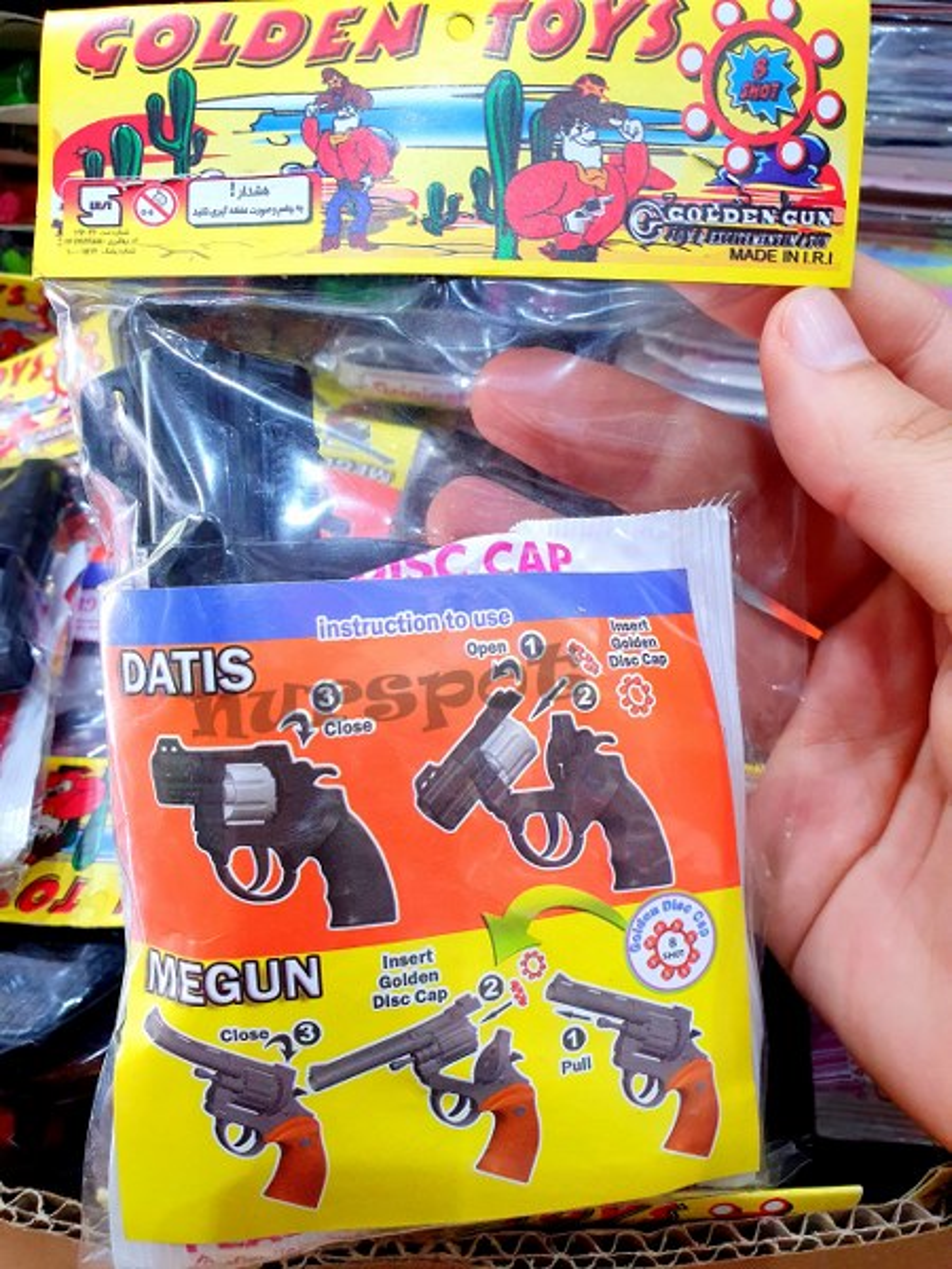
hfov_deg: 53.1
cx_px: 476
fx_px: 953
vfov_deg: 67.3
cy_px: 634
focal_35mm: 26
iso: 320
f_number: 2.4
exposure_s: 1/50
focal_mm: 4.32
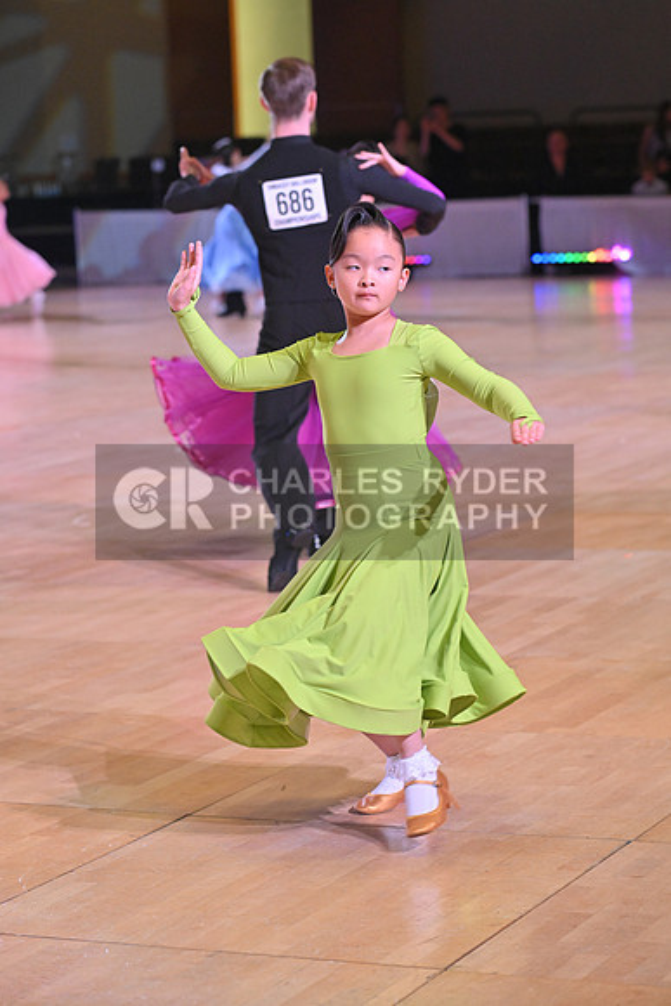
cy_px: 503
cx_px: 336
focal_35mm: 105
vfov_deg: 19.5
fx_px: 2934
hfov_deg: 13.0
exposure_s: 1/400
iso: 4000
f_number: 5
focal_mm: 105
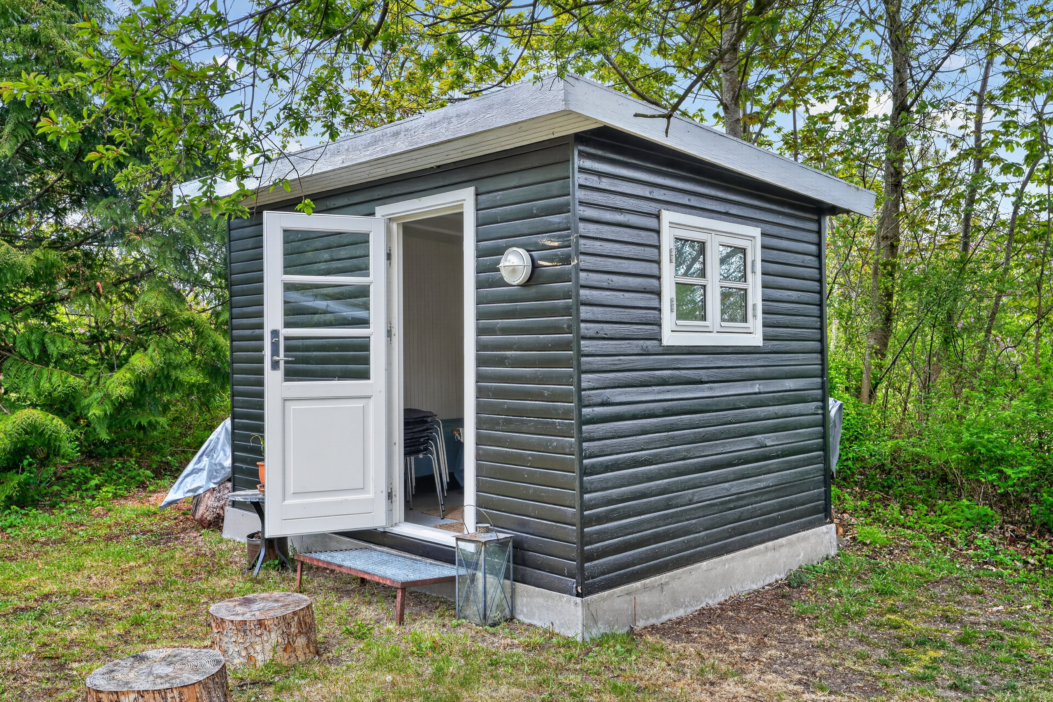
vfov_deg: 43.6
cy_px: 351
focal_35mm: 30
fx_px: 877
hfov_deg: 61.9
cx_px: 526
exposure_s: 1/6
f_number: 8
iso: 400
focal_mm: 30
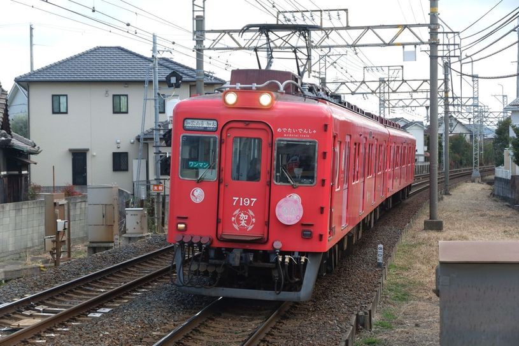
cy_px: 173
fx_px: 1081
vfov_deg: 18.2
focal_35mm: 75
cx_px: 260
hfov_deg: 27.0
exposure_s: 1/350
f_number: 5.6
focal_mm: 50
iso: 200
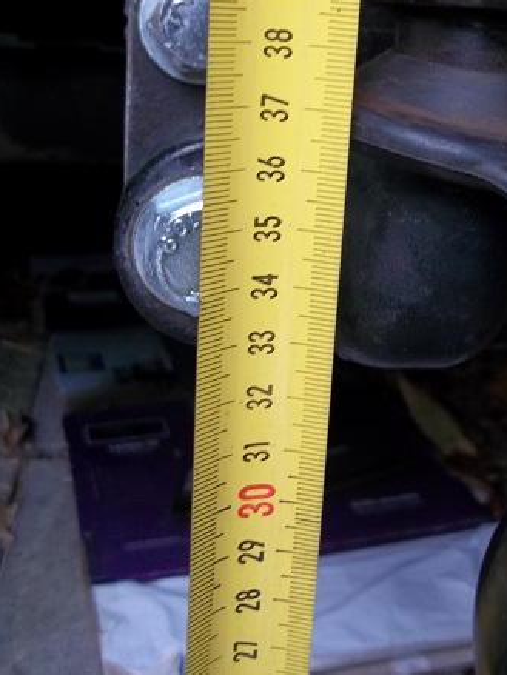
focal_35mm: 47
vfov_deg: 39.6
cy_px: 188
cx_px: 344
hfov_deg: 30.6
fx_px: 917
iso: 105
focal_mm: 5.7
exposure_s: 1/30
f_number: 2.9
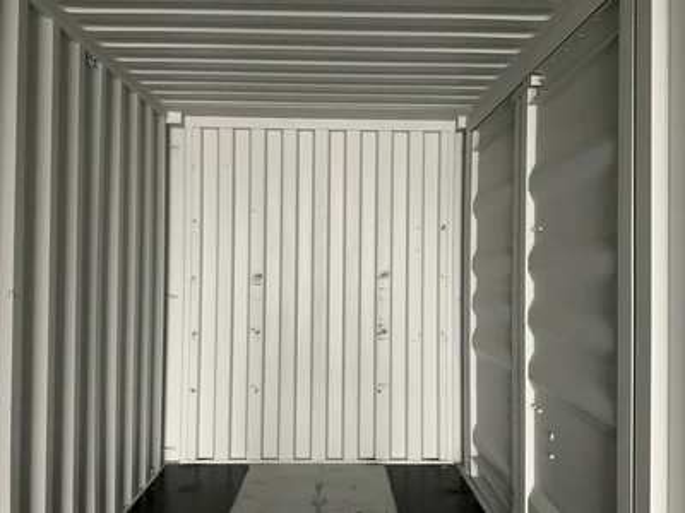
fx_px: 574
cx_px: 342
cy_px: 256
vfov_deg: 48.2
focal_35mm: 29
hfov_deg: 61.7
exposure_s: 1/45
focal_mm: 3
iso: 320
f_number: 1.8
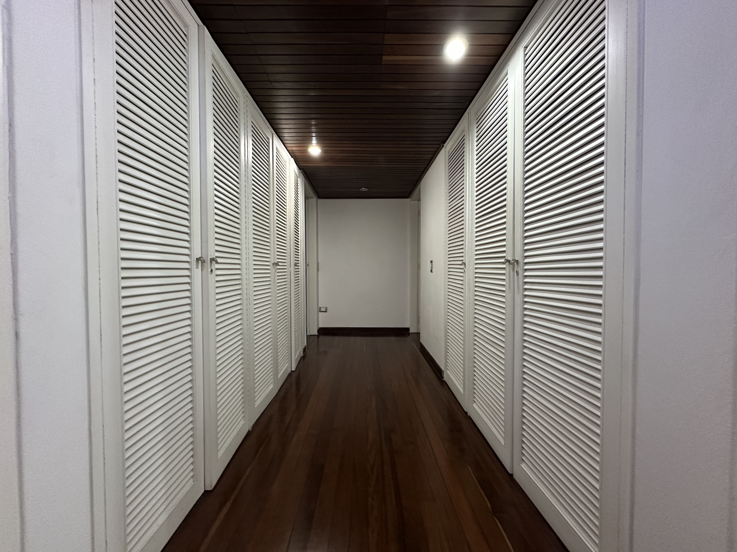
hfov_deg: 102.1
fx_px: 298
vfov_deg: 85.7
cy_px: 276
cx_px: 368
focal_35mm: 14
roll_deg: +0.6
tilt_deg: -1.5
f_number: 2.2
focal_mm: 2.22
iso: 500
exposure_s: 1/60
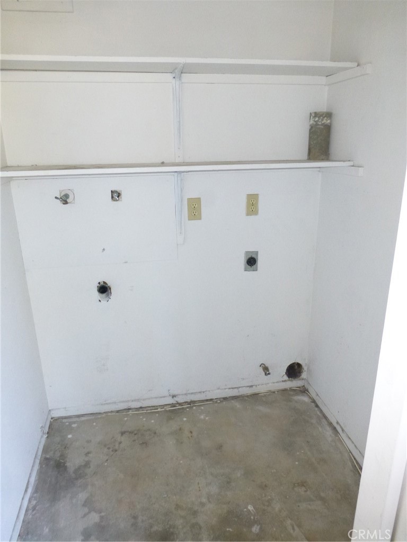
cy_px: 271
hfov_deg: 56.8
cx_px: 204
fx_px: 376
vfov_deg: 71.6
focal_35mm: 24
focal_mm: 4.3
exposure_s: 1/60
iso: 500
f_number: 3.3
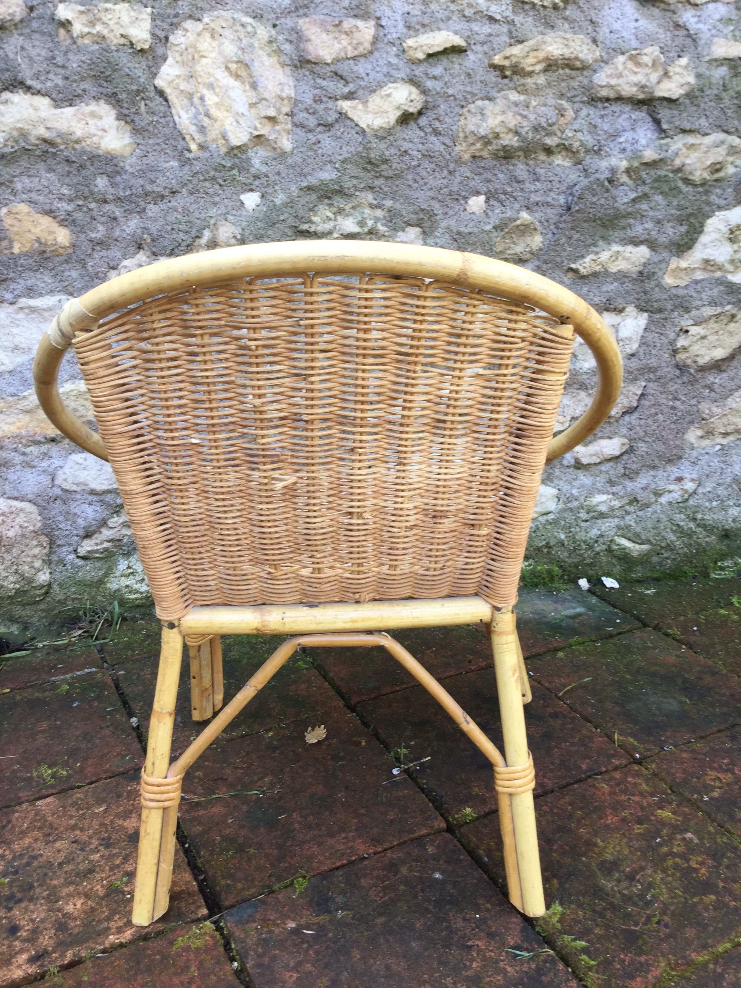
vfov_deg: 58.4
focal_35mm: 31
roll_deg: -0.9
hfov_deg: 45.4
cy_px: 494
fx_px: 885
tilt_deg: -20.9
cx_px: 370
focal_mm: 3.3
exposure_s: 1/50
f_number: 2.4
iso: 32
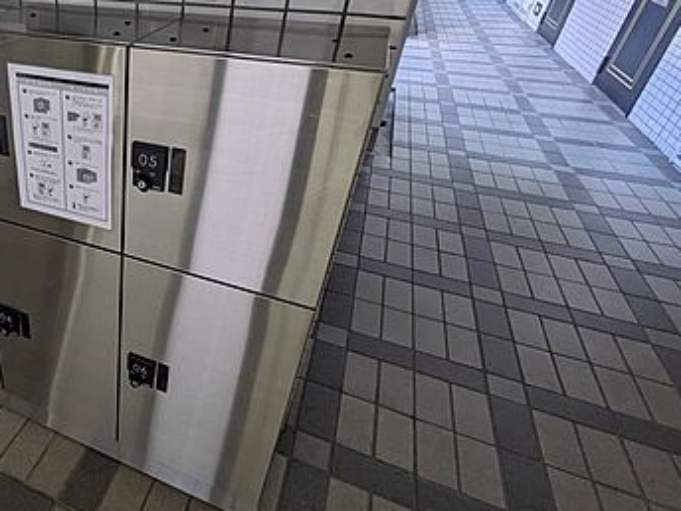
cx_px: 86
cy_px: 214
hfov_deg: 58.9
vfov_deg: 52.8
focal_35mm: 26
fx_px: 511
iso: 188
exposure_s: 1/60
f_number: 2.2
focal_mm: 1.83
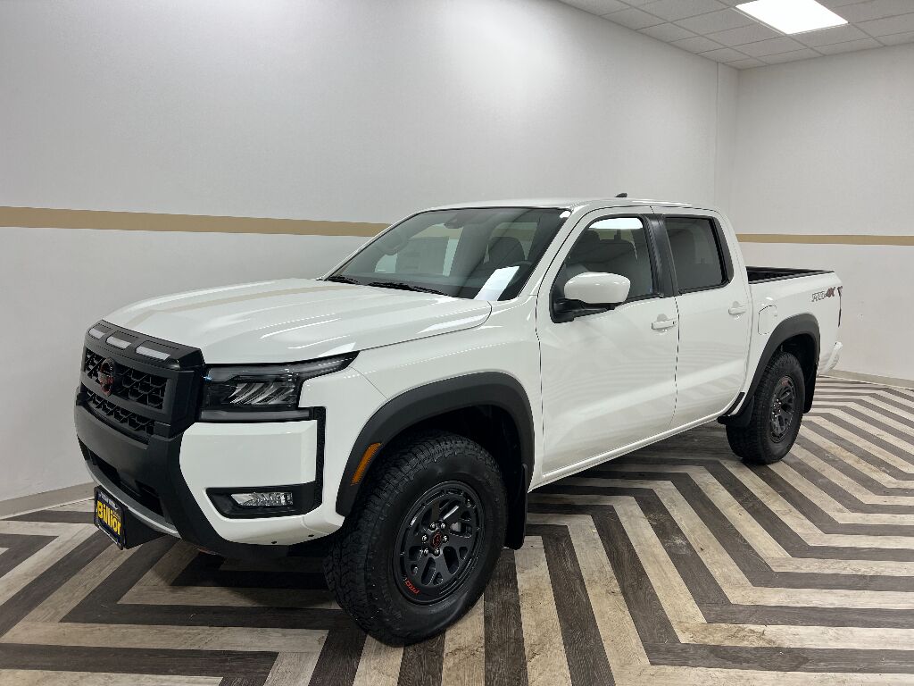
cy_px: 343
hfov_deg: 67.3
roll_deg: +0.8
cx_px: 457
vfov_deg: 53.1
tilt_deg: -9.6
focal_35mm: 26
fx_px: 687
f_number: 1.5
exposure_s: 1/120
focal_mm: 5.7
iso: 50
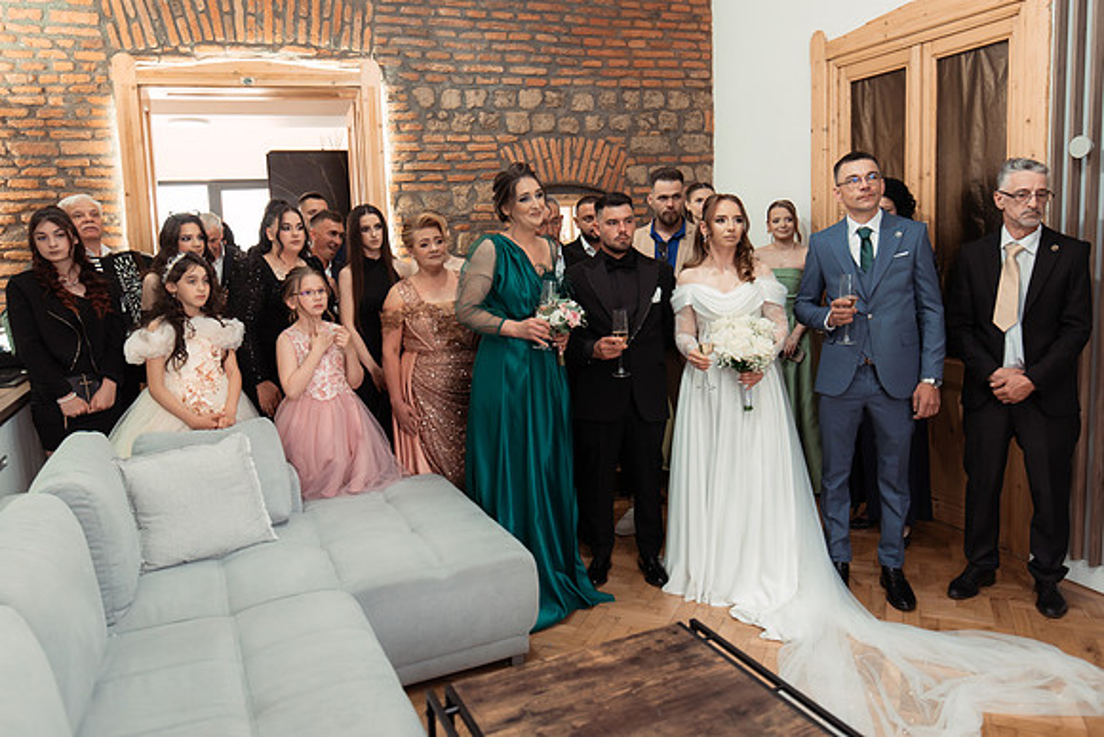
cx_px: 546
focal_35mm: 26
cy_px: 349
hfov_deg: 69.9
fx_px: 790
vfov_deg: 50.0
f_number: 2.8
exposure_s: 1/200
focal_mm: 24
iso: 2500
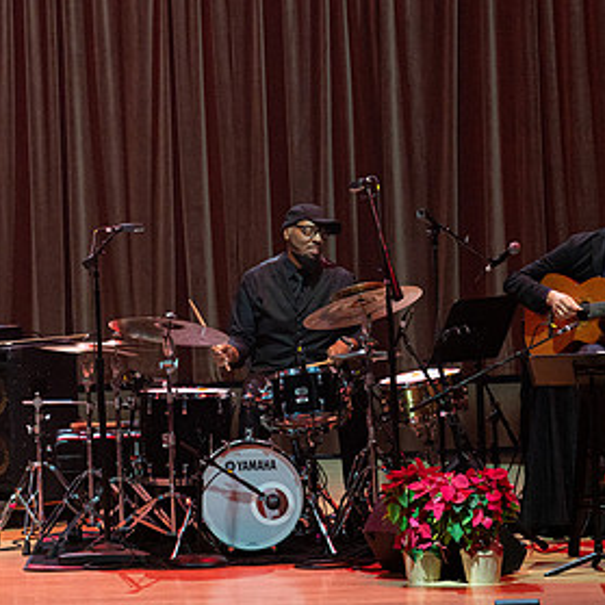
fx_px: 7534
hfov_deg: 4.6
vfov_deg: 4.6
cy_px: 315
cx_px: 129
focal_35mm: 381
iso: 2500
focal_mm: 200
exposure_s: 1/250
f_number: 5.6
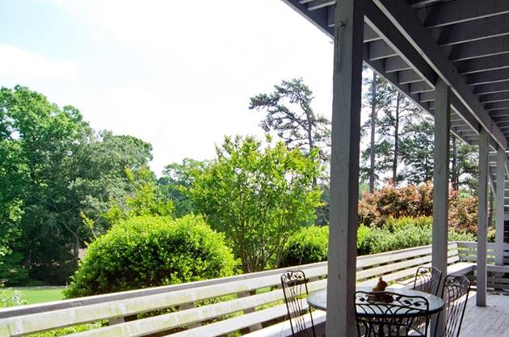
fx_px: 378
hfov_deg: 65.3
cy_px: 207
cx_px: 355
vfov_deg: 47.6
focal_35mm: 27
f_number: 3.2
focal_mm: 11
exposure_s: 1/8000
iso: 1250
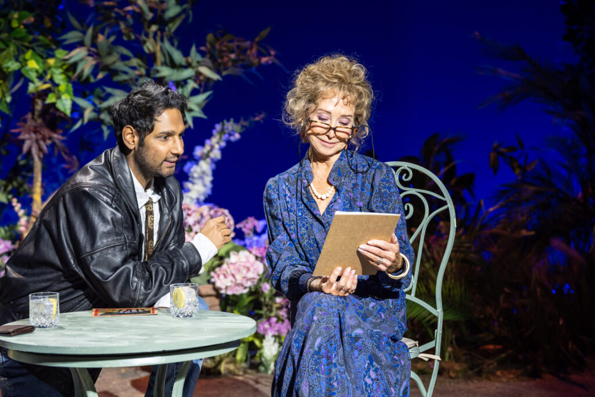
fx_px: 1884
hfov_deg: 17.9
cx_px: 298
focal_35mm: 114
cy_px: 198
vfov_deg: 12.0
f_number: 4
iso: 1250
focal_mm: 114
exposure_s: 1/250
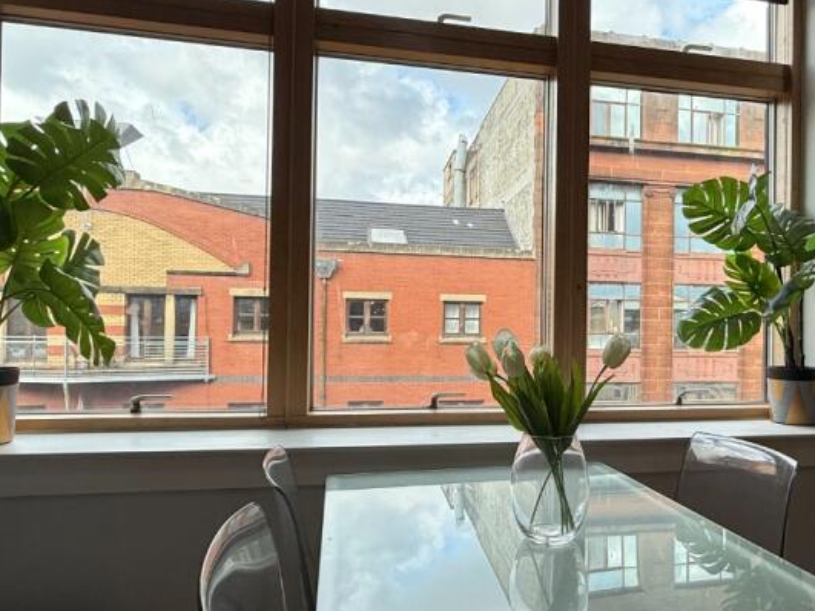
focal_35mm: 27
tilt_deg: +1.8
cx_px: 506
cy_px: 327
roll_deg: -1.8
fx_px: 636
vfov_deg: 51.3
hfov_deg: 64.4
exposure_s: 1/445
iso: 50
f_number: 2.2
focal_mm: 2.22
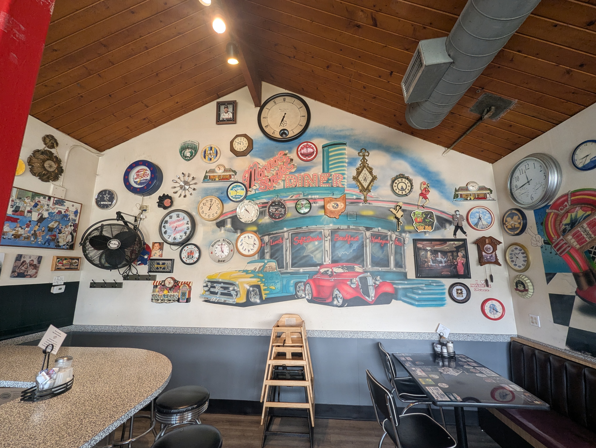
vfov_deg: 90.1
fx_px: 224
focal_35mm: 13
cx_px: 298
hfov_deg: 106.1
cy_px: 224
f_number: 2.2
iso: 55
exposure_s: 1/24
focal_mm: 1.95
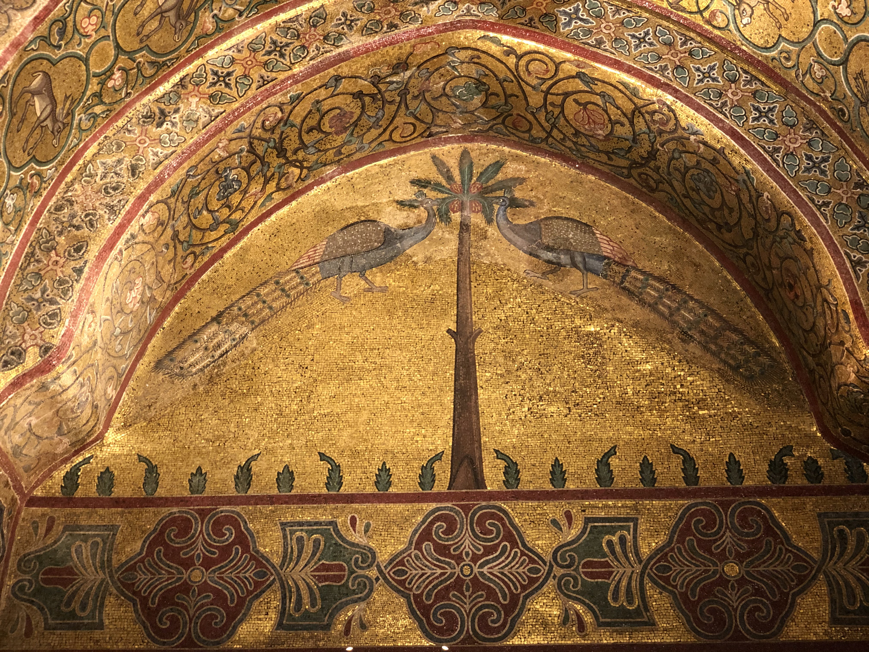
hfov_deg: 36.8
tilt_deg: +31.6
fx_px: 1305
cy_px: 326
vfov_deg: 28.0
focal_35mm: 52
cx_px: 434
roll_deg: -0.3
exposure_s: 1/11
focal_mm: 6
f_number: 2.4
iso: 160
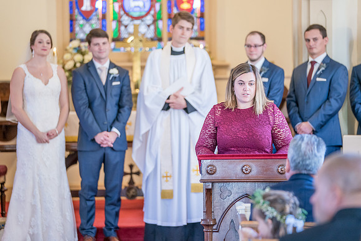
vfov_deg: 9.0
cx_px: 183
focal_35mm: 153
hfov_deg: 13.4
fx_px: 1531
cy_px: 119
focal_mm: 147
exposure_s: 1/100
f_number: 2.8
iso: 2000
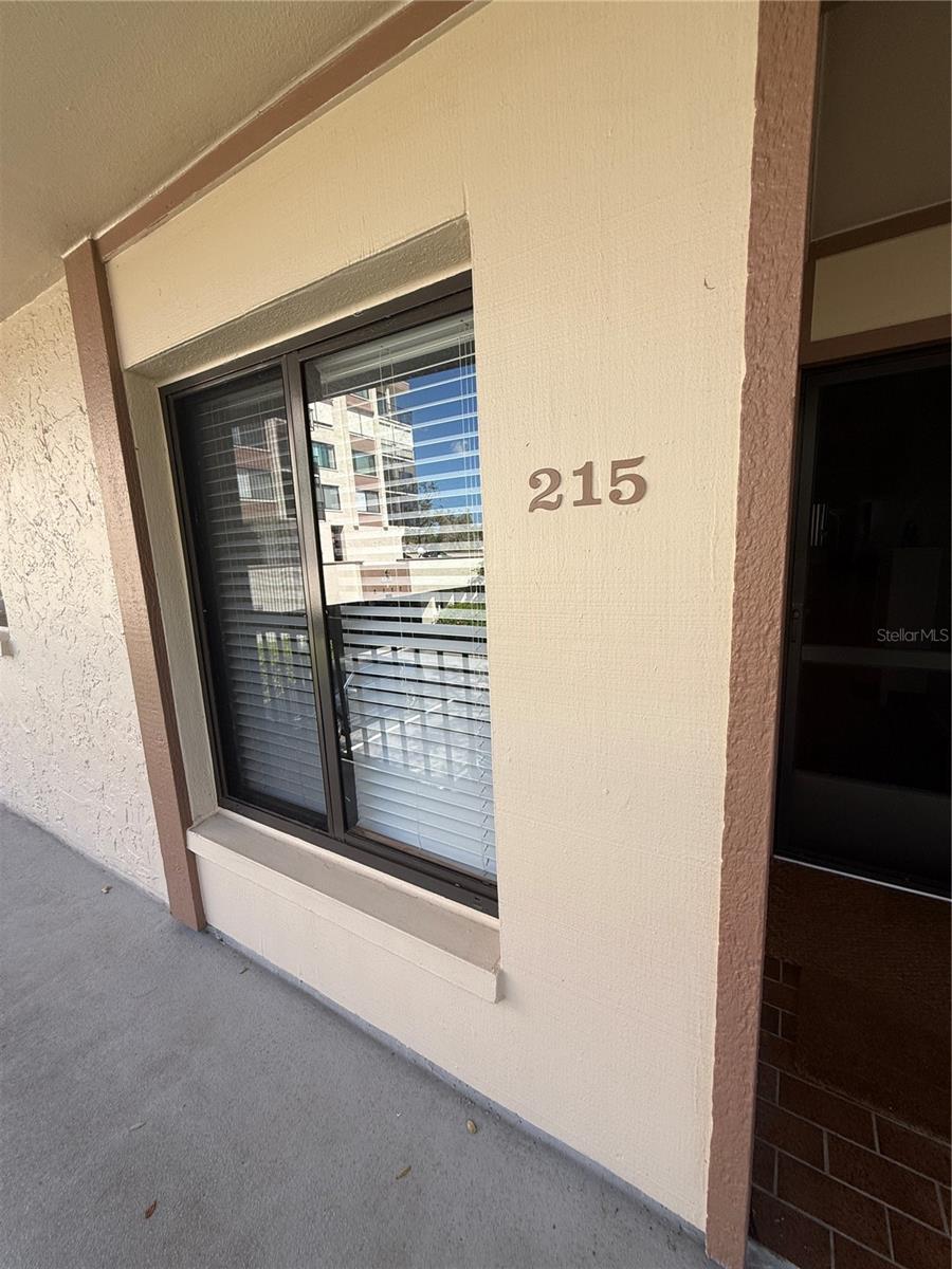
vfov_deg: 102.1
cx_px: 476
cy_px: 634
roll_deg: +2.4
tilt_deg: -10.0
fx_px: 513
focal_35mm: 14
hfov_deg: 85.7
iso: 50
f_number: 2.2
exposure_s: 1/342
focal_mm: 2.22
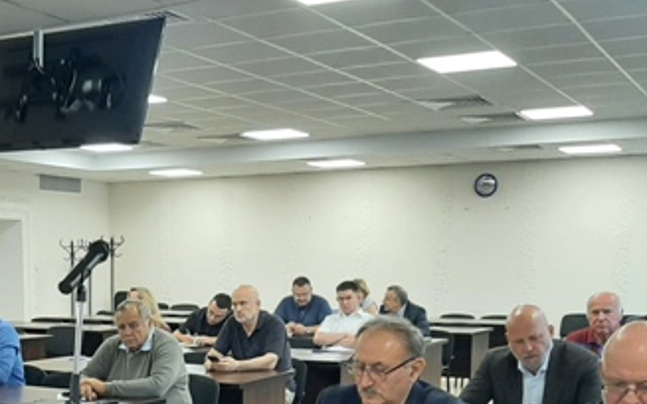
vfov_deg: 23.1
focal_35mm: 54
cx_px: 170
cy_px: 386
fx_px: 952
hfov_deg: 36.8
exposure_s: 1/25
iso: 200
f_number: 1.7
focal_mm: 3.93
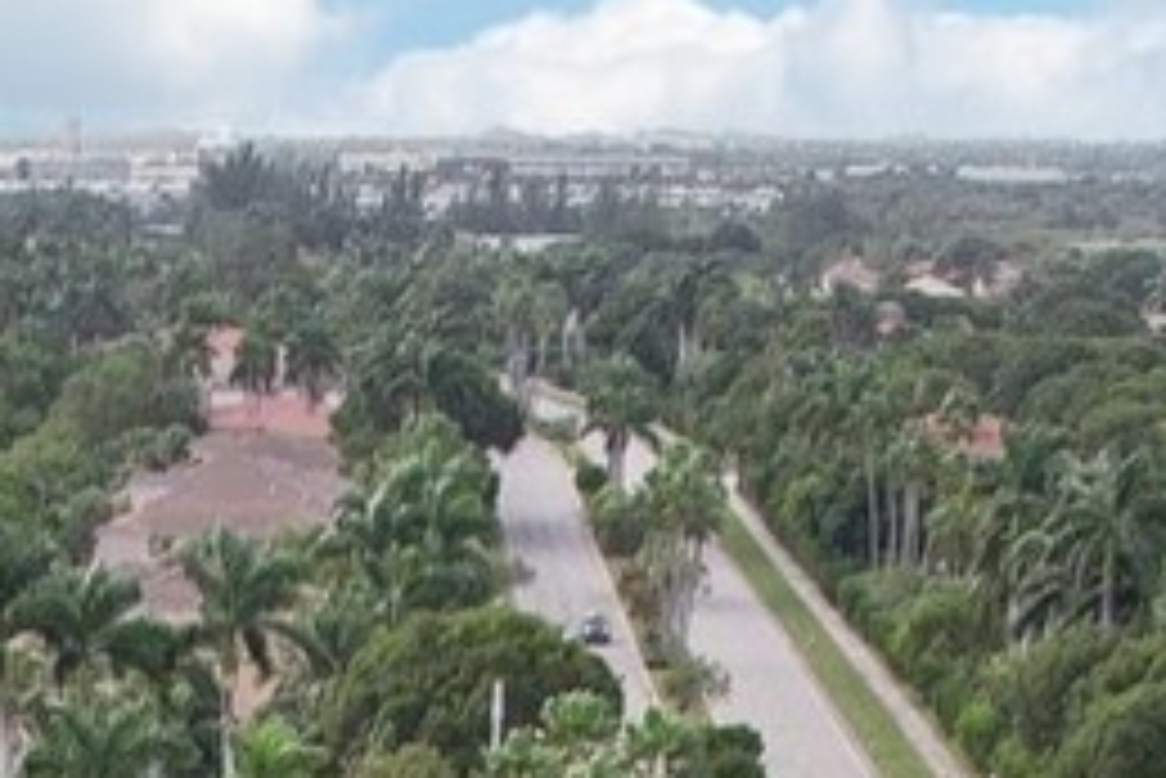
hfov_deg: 14.0
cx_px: -7
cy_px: 2503
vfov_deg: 7.9
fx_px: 4666
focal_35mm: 144
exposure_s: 1/1600
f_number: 2.8
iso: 160
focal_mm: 8.4
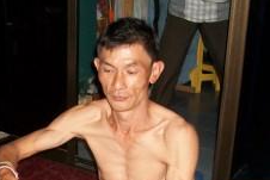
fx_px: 525
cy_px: 160
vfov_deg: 19.2
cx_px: 91
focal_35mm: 70
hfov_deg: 28.6
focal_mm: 5.7
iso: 160
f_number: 2.8
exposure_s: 1/60
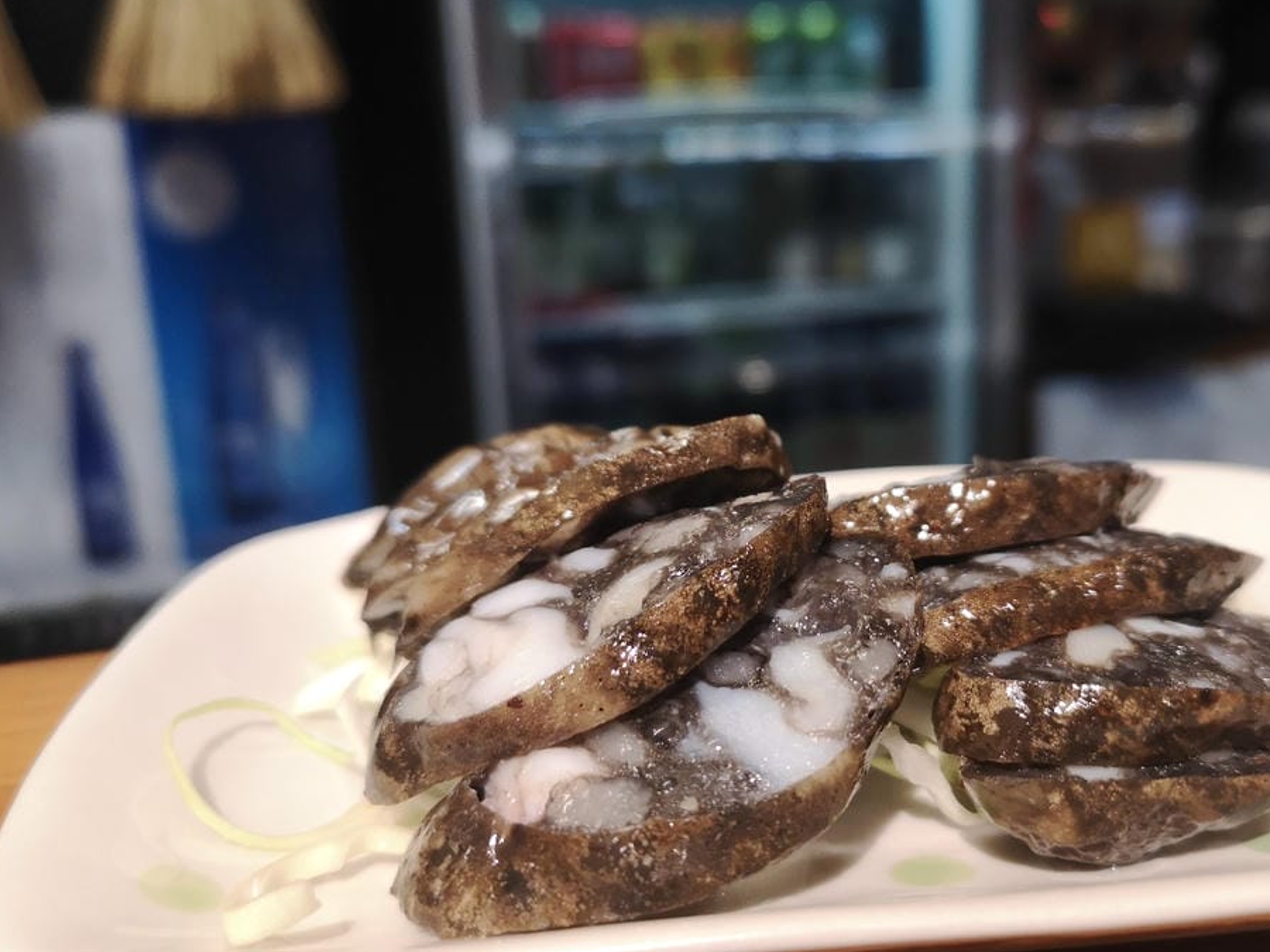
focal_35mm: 36
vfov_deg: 39.7
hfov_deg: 50.8
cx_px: 792
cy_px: 489
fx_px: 1321
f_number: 1.8
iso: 400
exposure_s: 1/100
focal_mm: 3.95
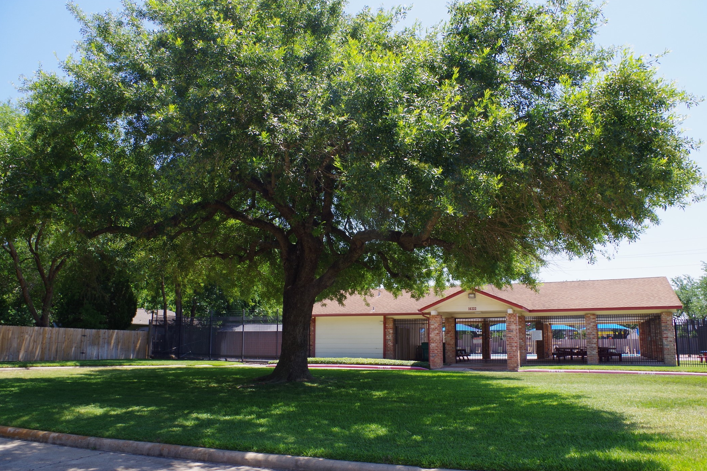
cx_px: 358
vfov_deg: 46.4
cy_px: 238
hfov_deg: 65.5
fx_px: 550
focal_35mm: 28
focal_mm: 18
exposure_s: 1/100
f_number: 11
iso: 200
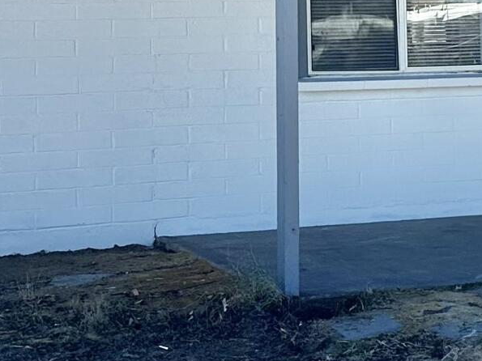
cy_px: -32
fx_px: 1684
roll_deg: +2.0
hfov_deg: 15.8
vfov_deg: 12.1
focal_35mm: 121
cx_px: 540
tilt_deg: +6.3
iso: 80
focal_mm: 6.86
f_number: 1.78
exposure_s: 1/5263
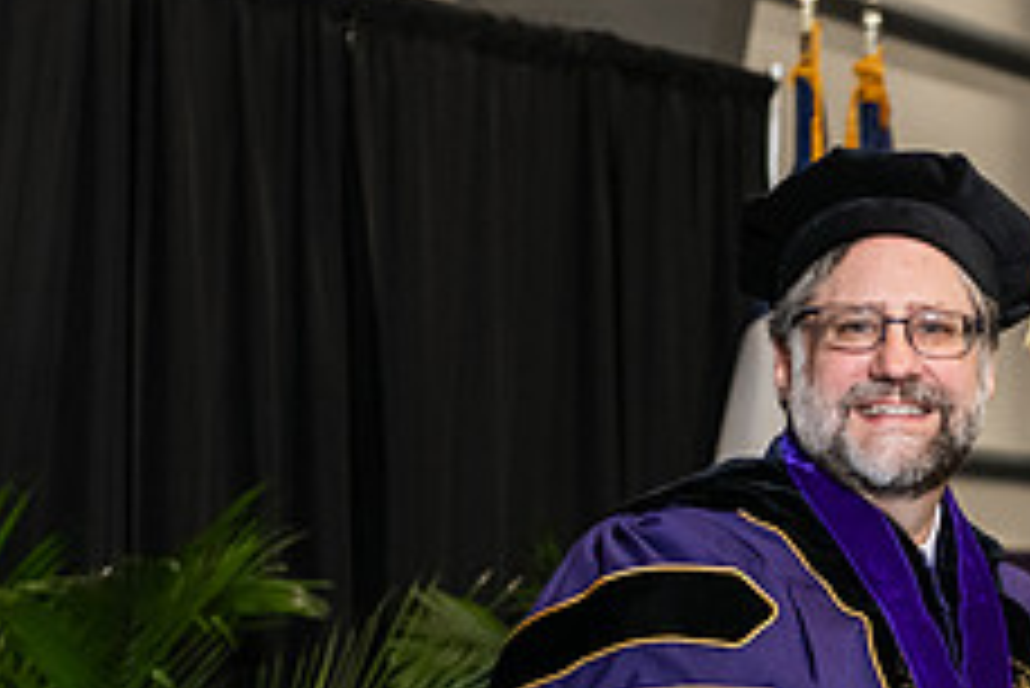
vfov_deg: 7.7
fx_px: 5067
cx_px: 1102
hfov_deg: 11.5
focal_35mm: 177
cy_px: 731
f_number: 5
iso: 2000
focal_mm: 70
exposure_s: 1/200
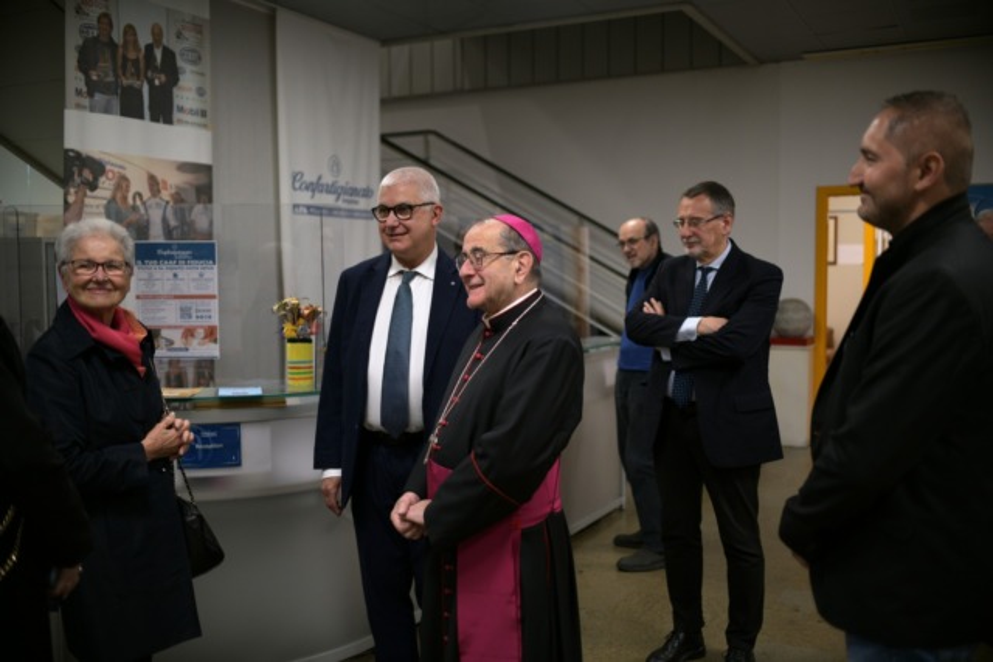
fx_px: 966
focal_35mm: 35
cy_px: 331
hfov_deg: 54.4
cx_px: 496
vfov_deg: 37.9
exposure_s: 1/80
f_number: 2.2
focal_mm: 35
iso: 200
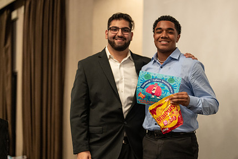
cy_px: 90
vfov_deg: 20.1
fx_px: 450
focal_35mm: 68
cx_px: 156
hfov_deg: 29.4
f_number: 1.2
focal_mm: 50
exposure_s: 1/320
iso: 2000
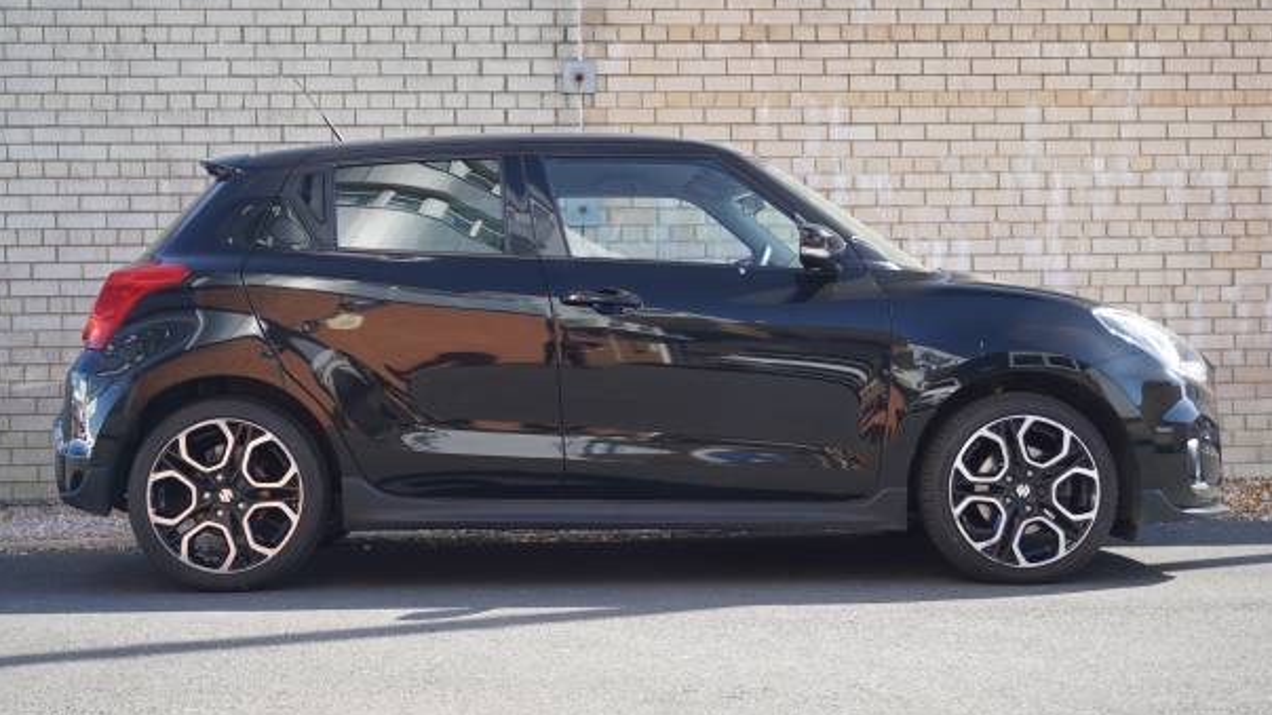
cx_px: 620
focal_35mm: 50
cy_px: 329
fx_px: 1686
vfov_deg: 23.9
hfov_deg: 41.3
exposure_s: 1/160
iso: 250
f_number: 5
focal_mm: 30
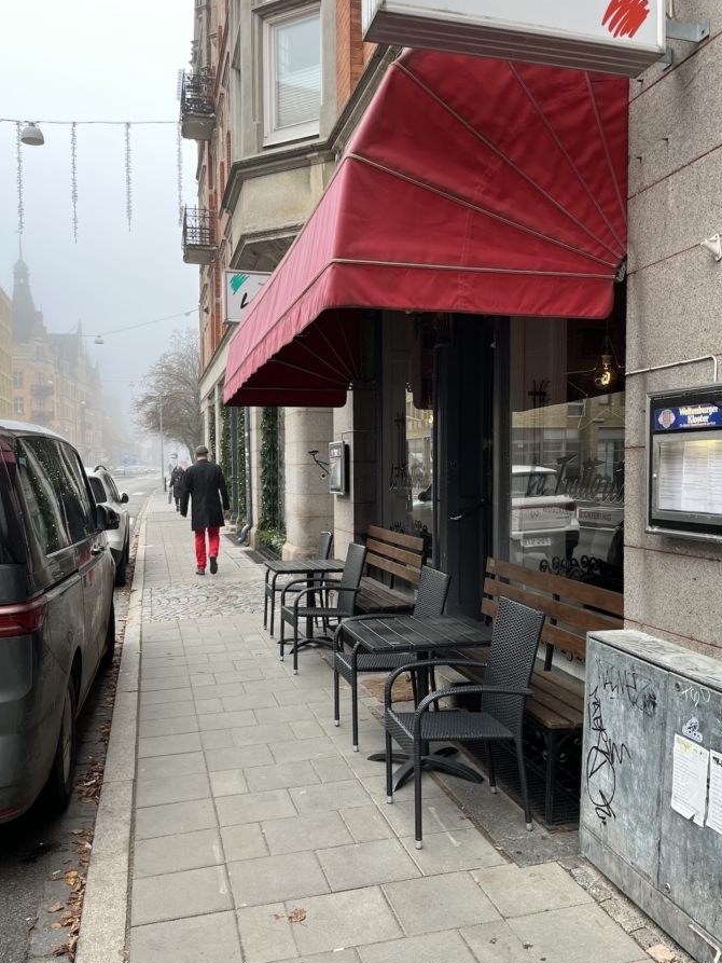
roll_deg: +0.2
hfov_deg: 46.8
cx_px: 391
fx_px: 834
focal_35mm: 30
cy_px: 497
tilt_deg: -3.3
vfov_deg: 59.9
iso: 40
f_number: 1.6
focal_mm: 5.1
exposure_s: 1/122
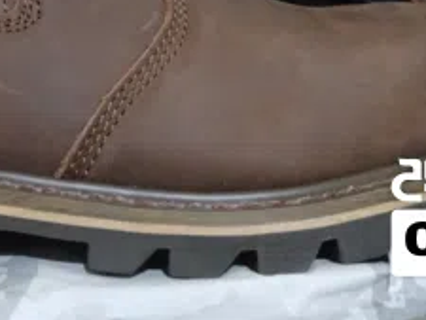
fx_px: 911
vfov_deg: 18.1
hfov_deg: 26.0
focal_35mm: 74
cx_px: 106
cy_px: -133
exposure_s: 1/16.7
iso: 1956
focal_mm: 4.75
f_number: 1.8
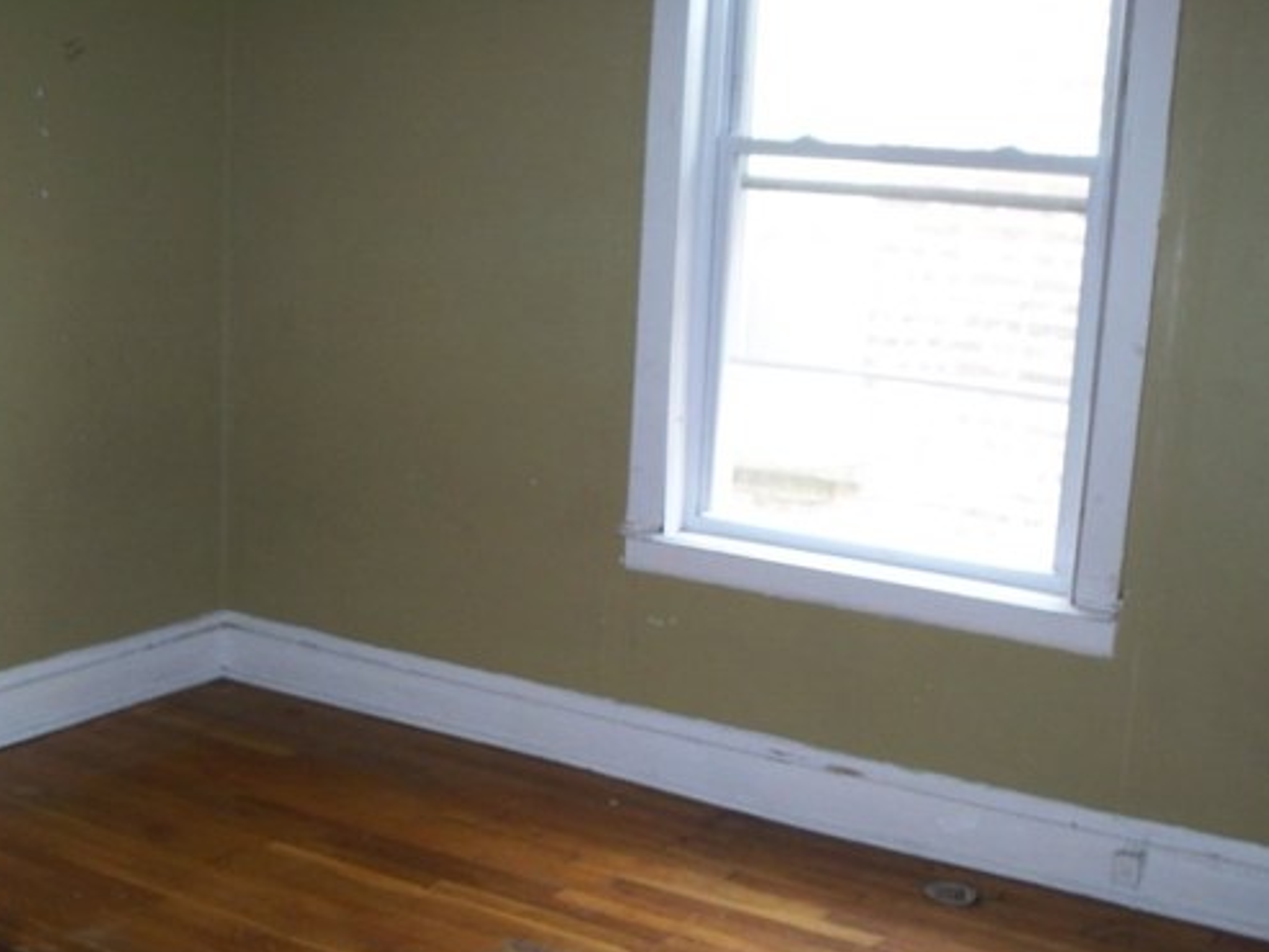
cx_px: 625
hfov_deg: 39.6
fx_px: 1760
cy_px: 610
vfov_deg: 30.1
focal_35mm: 48
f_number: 3.4
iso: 200
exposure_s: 1/30
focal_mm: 7.9
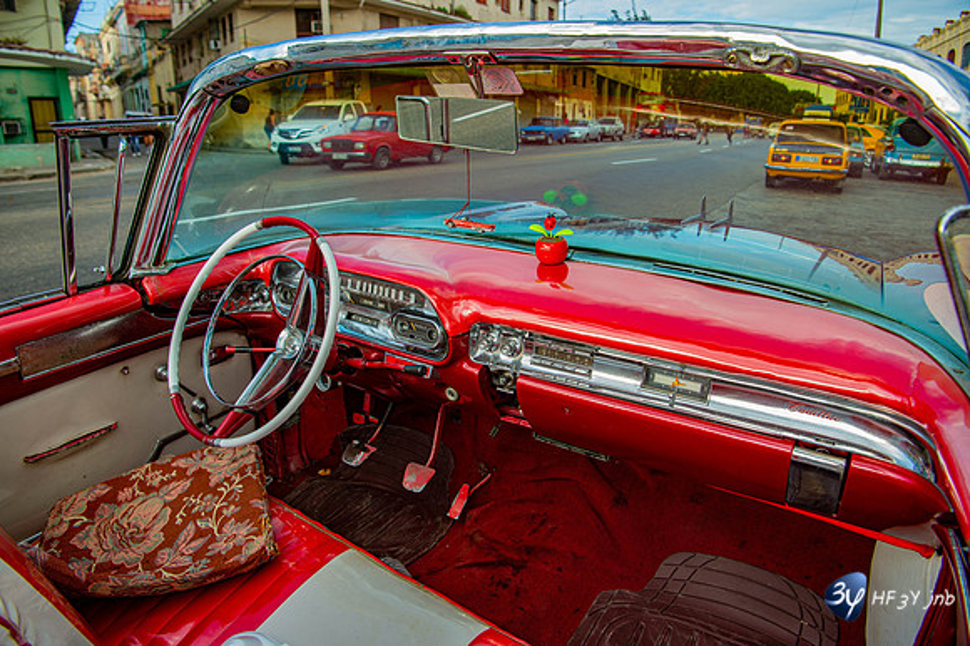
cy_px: 323
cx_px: 485
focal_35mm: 24
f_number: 5.6
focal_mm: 24
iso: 100
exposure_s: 1/125
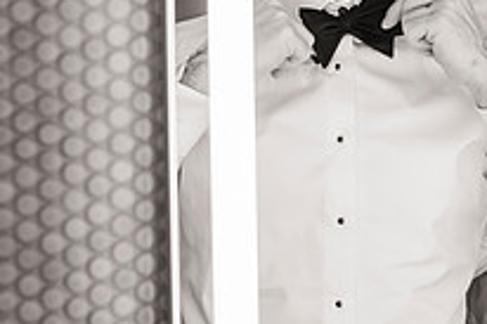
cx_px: 534
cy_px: -48
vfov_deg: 9.6
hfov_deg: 14.2
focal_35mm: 141
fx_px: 1906
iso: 800
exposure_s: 1/125
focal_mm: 50
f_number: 3.2
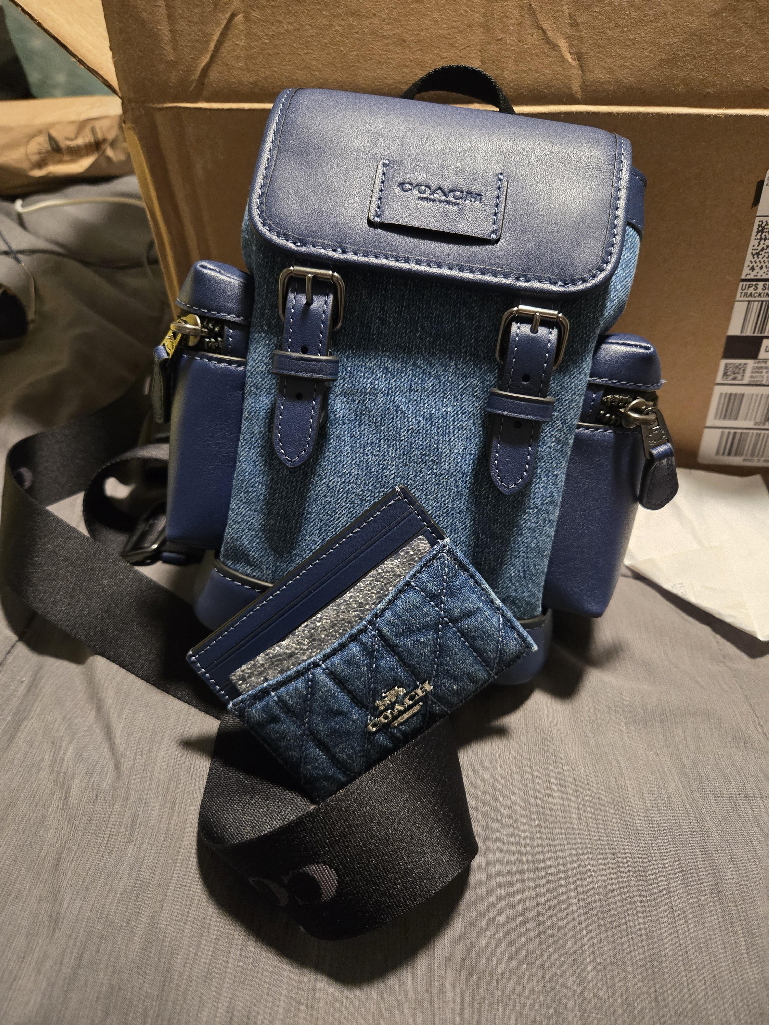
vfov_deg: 73.9
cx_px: 384
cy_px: 512
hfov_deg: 58.9
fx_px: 681
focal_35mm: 23
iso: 1250
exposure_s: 1/40
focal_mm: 5.4
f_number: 1.8
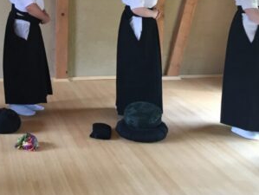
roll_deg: -1.3
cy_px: 20
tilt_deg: -6.3
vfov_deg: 23.1
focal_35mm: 62
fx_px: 464
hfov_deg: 29.6
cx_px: 17
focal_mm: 4.15
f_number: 2.2
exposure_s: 1/33
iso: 125
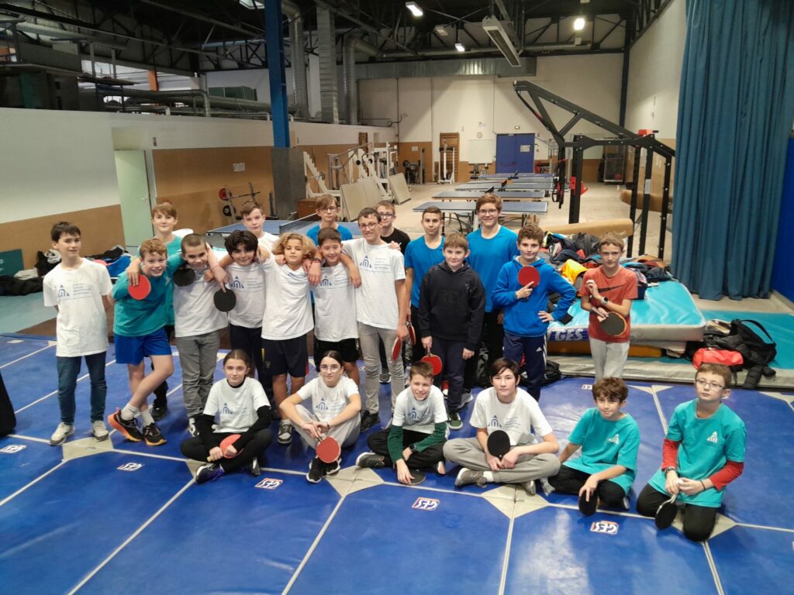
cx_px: 397
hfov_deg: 67.3
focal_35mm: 26
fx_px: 596
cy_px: 298
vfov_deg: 53.1
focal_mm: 3.98
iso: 400
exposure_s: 1/40
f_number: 1.8
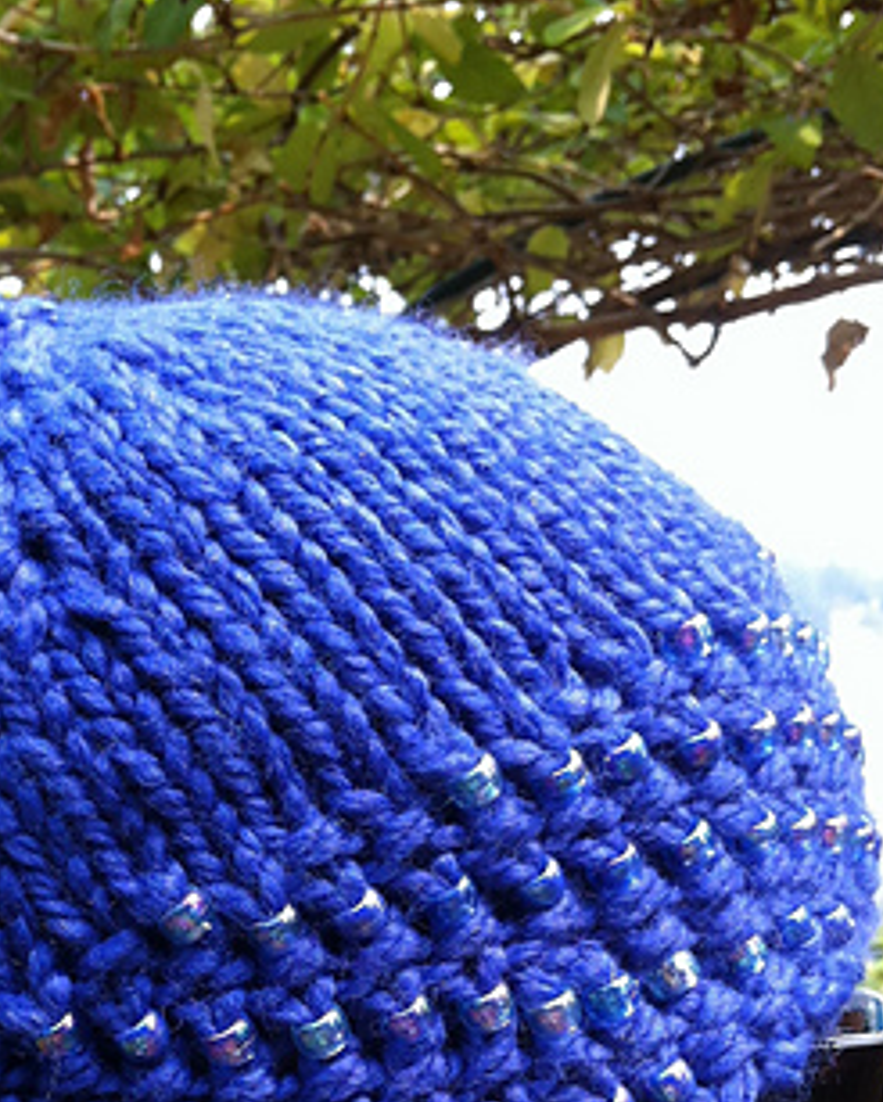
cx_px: 266
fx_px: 2317
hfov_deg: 21.5
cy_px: 998
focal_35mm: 71
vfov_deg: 25.9
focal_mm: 3.85
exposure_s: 1/277
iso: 80
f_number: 2.8
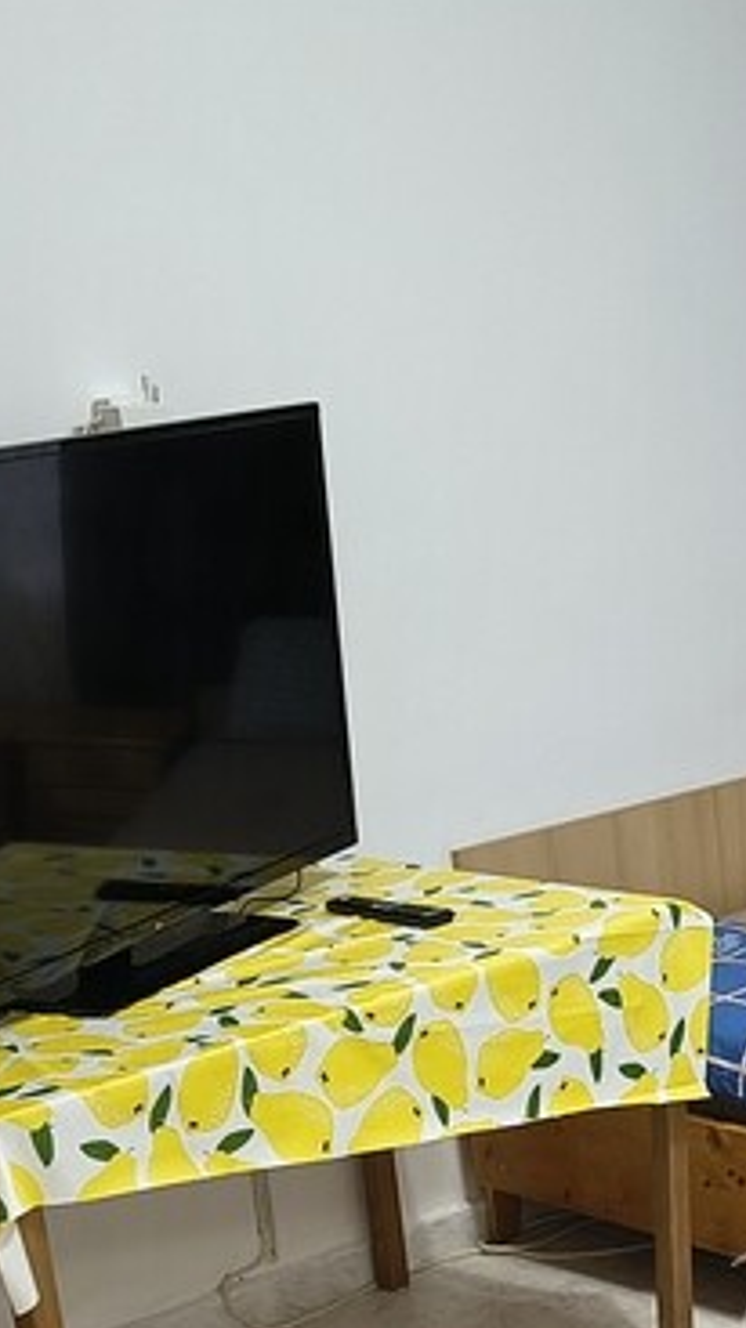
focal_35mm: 73
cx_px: 826
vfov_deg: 27.3
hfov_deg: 16.0
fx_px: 2571
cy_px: 1339
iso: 720
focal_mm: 5.56
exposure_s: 1/50
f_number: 1.8
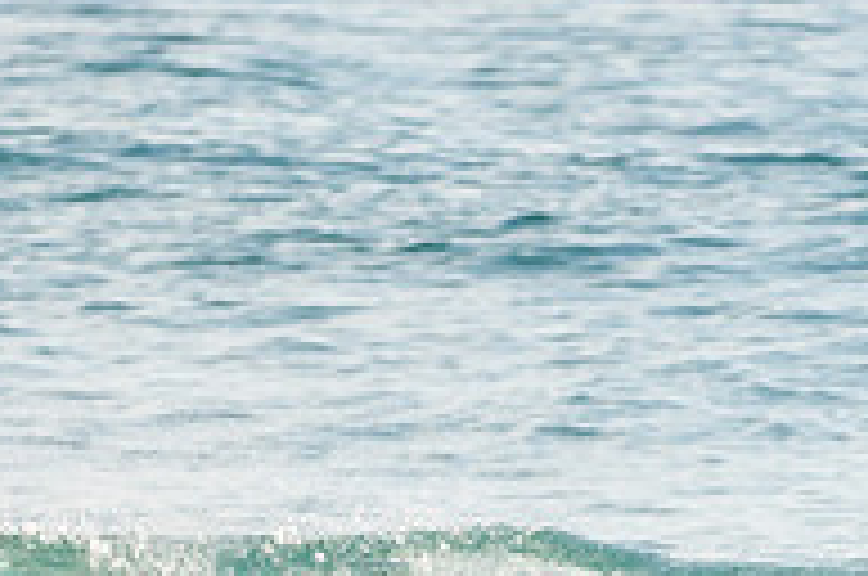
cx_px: 274
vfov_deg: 0.9
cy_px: 695
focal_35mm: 1506
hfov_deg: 1.4
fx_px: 36251
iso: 180
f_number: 5.6
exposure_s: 1/2000
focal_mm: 500
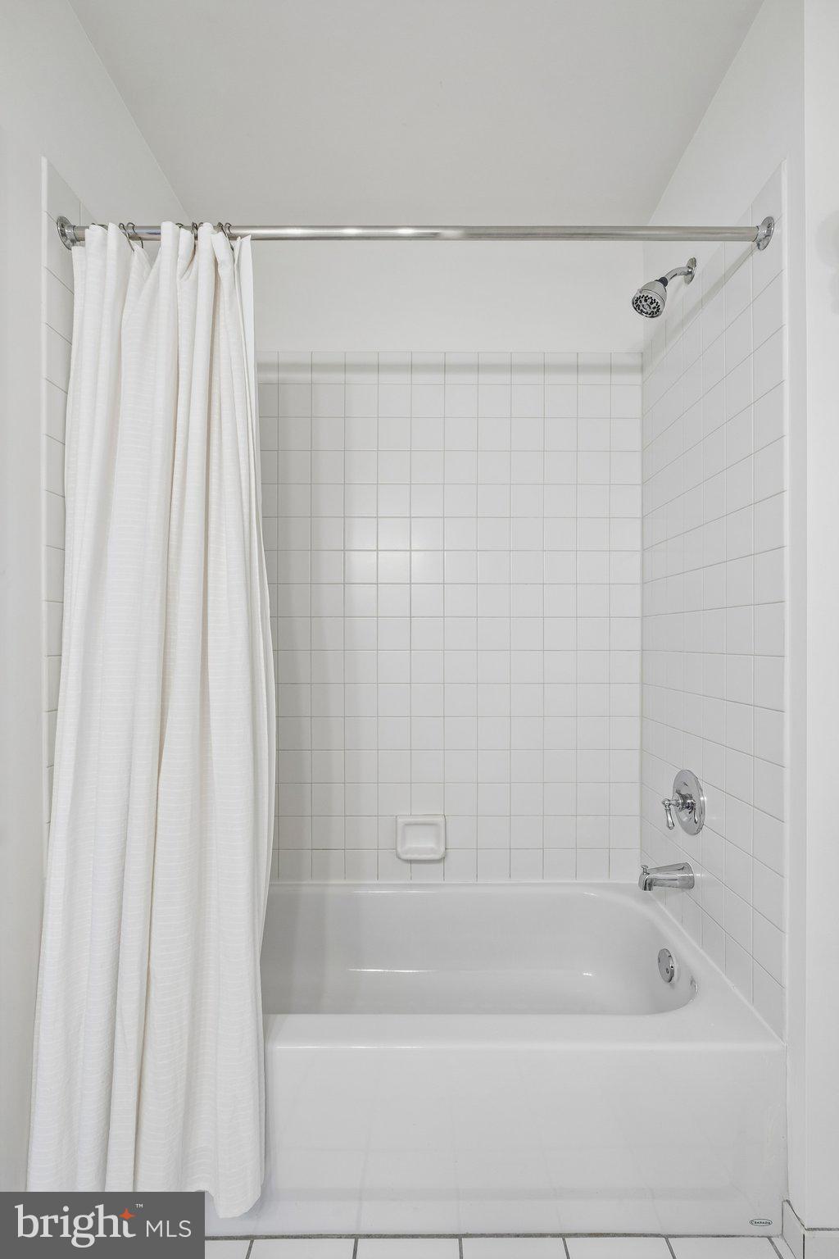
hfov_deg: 77.3
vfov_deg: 100.4
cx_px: 420
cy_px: 630
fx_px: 524
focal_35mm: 15
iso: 250
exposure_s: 1/10
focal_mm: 10
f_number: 8
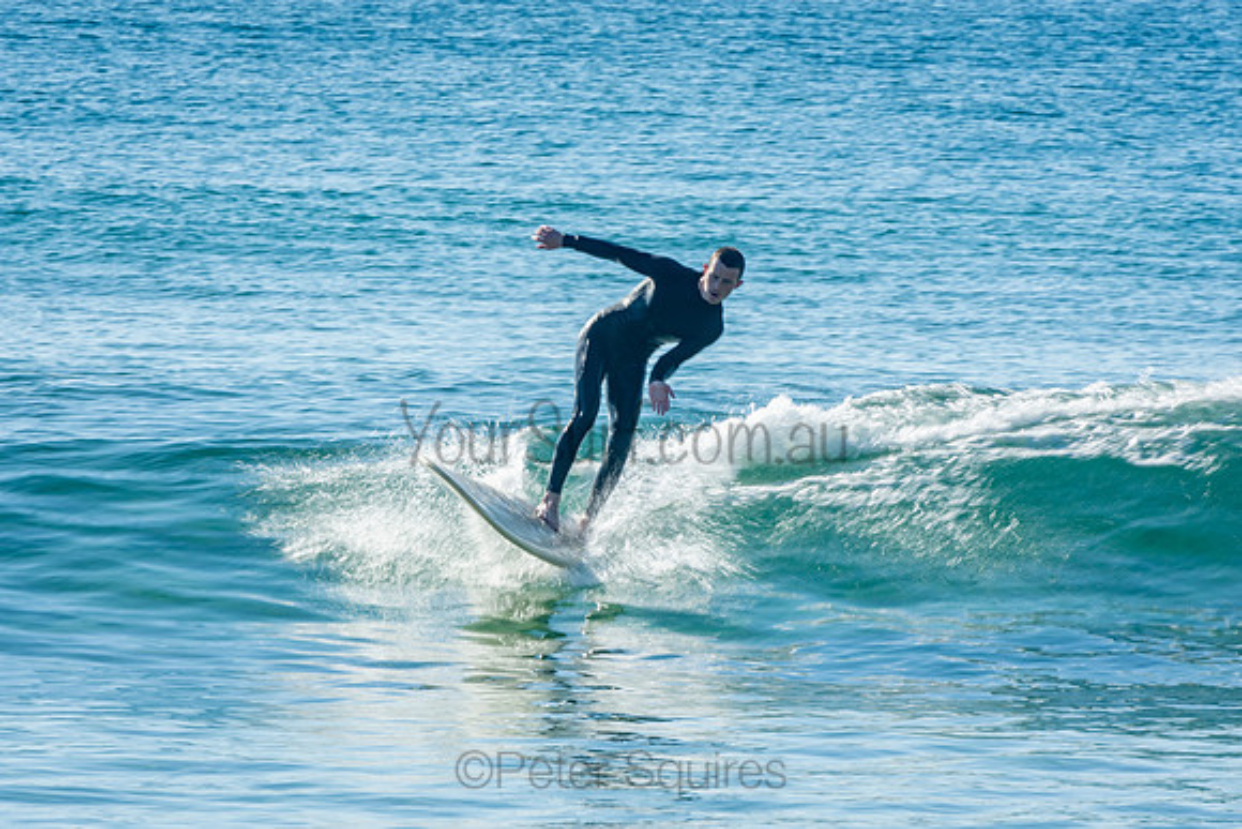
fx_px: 20704
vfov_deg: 2.3
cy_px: 414
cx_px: 621
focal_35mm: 600
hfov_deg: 3.4
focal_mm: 400
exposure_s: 1/50
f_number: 18
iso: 100
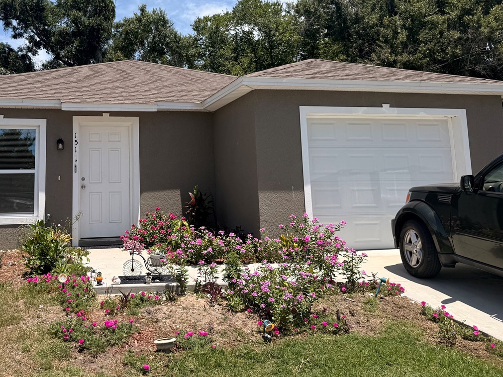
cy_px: 122
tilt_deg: +8.2
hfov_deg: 48.0
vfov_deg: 37.3
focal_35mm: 38
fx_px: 552
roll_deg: +1.0
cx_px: 158
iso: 80
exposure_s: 1/5319
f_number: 1.78
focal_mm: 6.76
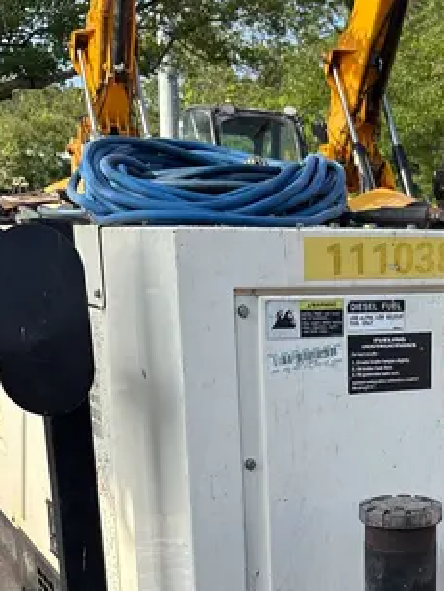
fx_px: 1058
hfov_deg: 23.0
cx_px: 417
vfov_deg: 29.6
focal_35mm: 62
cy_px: 553
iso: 50
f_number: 1.6
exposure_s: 1/1311
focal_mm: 5.96
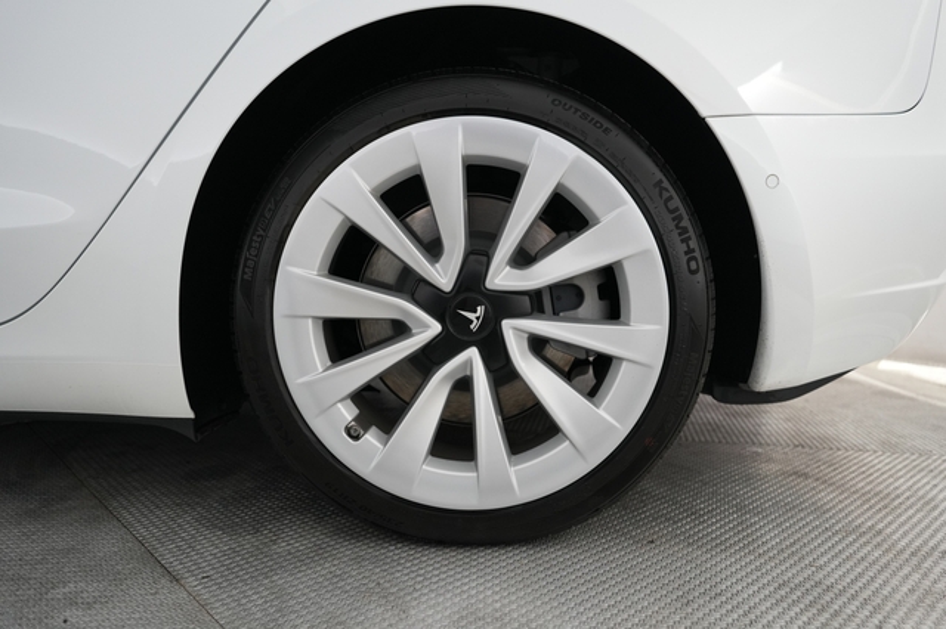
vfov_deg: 51.2
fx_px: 657
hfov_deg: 71.5
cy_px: 314
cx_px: 473
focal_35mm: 25
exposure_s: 1/160
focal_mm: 25
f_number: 2.8
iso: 2000
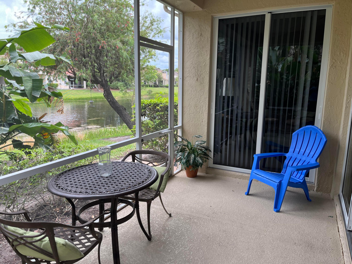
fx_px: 264
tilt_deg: -11.3
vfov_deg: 53.1
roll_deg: -1.0
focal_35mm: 26
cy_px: 132
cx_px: 176
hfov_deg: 67.3
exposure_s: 1/336
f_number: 1.6
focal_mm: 5.1
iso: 50
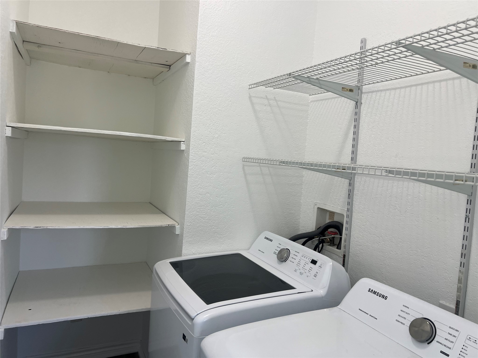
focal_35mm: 26
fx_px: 359
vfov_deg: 53.1
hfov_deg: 67.3
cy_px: 179
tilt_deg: -3.6
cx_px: 239
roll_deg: -4.4
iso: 80
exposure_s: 1/121
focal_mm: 5.7
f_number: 1.5
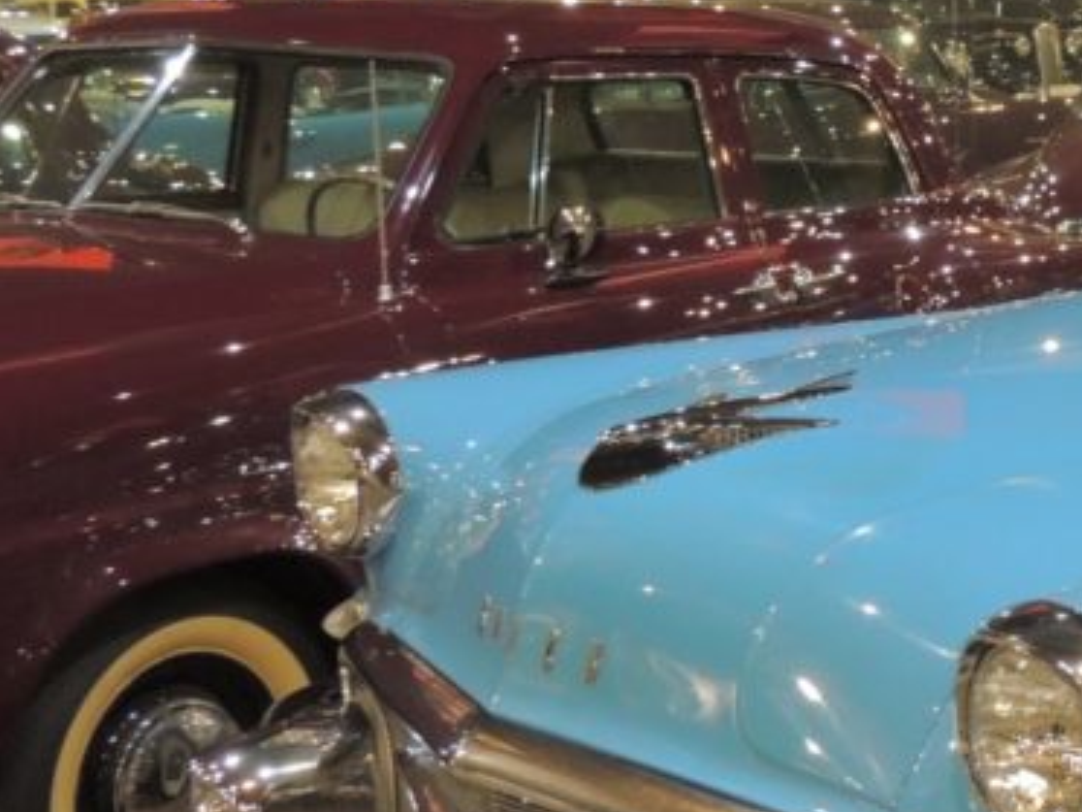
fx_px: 2407
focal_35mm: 77
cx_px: 1201
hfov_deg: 23.7
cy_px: 474
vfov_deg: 19.1
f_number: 3.1
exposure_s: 1/10
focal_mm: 4.9
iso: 400
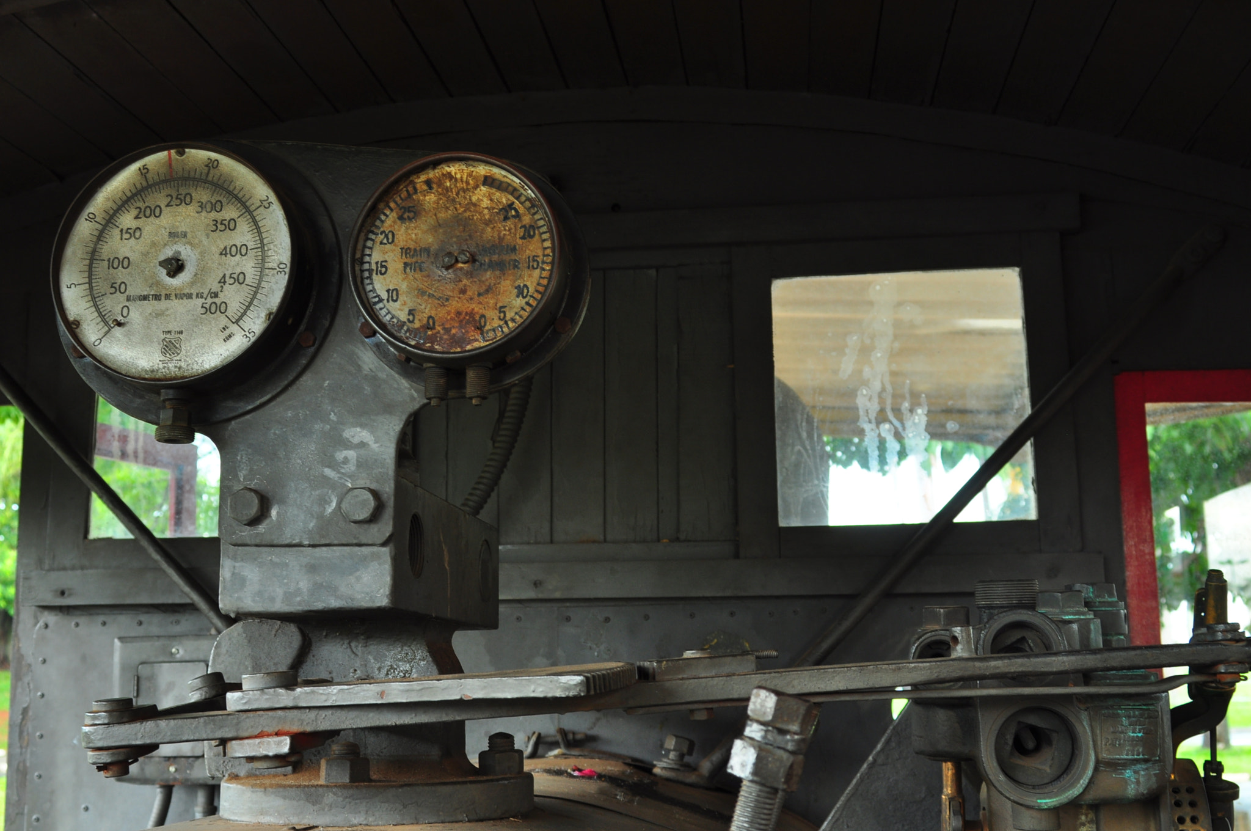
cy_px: 416
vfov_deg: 31.8
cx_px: 626
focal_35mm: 42
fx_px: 1458
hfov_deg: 46.5
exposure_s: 1/13
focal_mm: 28
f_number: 5.6
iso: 200
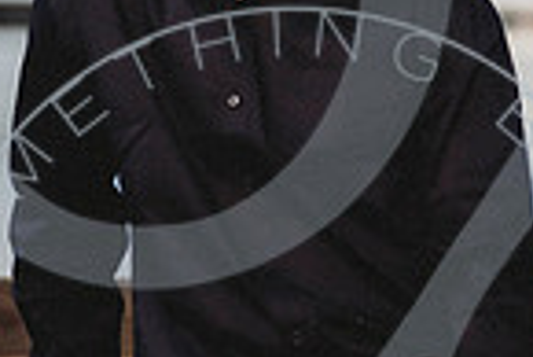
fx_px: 3335
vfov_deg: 6.1
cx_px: 551
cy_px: 75
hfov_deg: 9.1
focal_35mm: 225
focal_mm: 52
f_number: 2.8
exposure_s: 1/320
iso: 500
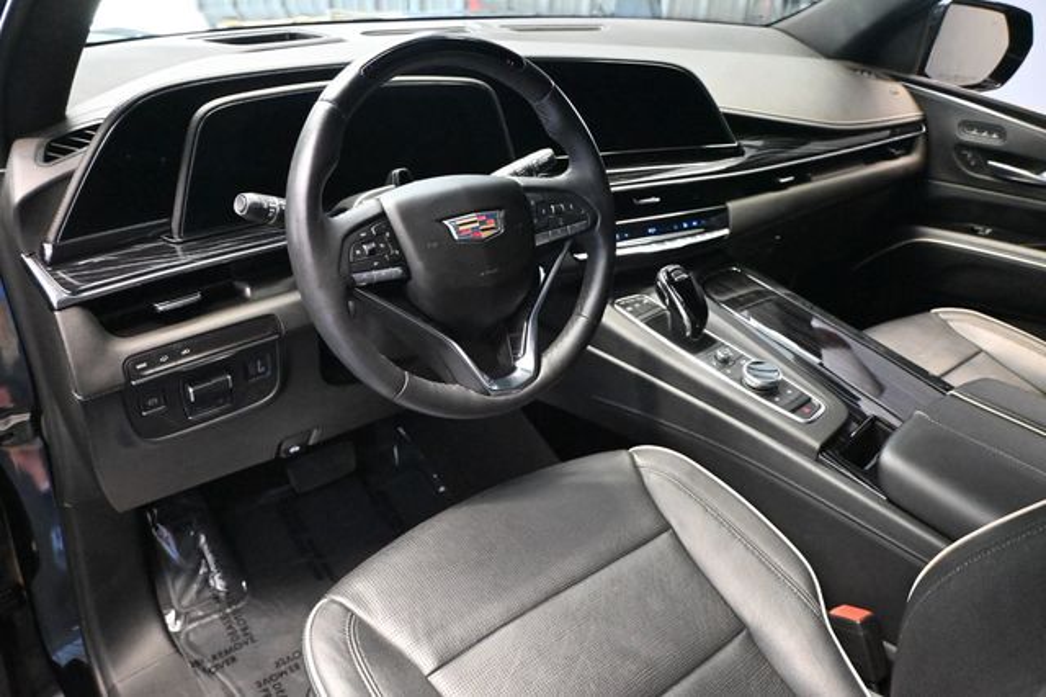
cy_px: 348
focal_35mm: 27
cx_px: 523
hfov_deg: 67.4
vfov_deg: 47.9
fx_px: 784
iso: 12800
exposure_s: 1/60
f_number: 3.5
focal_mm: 18
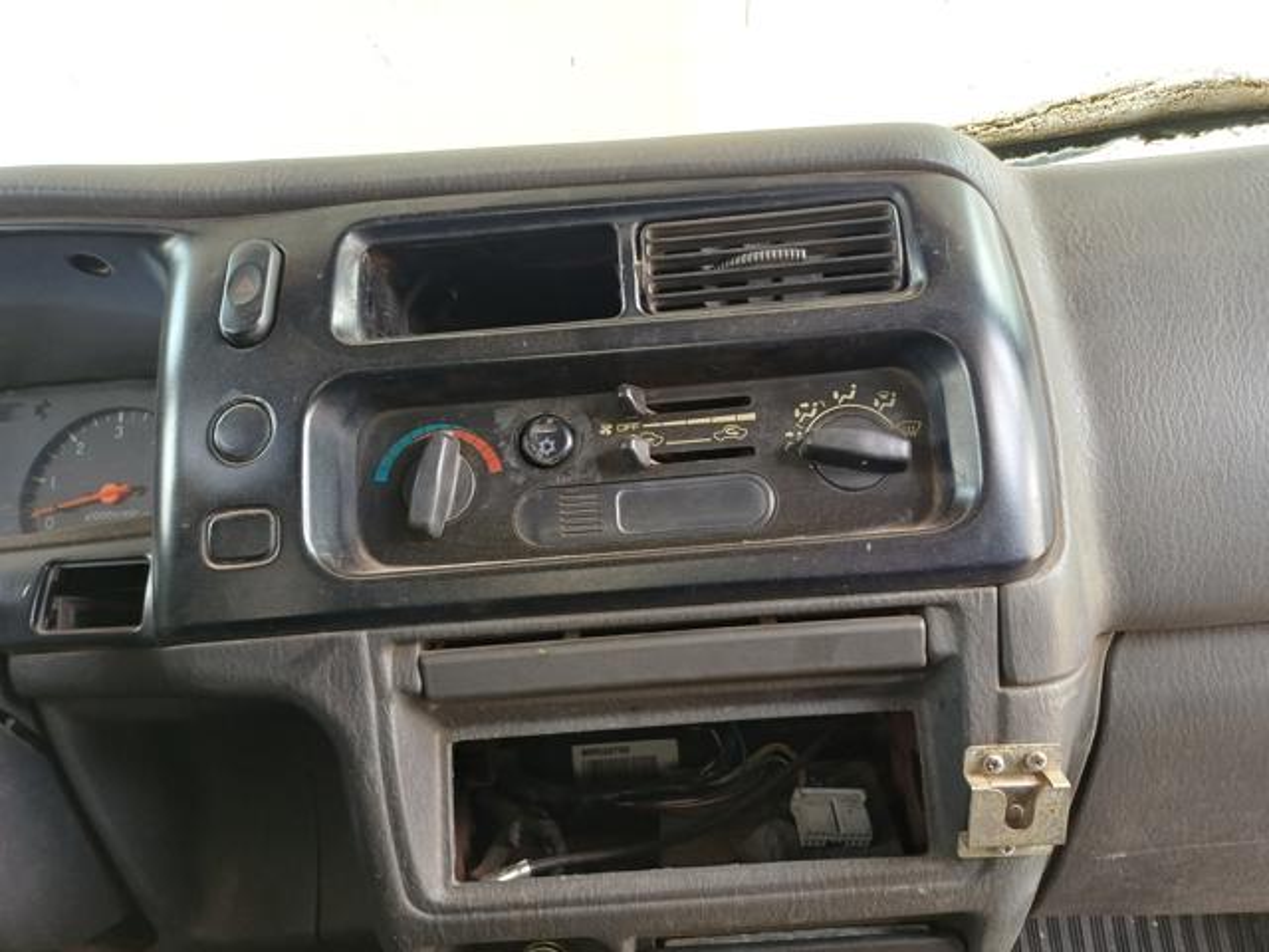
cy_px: 476
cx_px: 634
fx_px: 916
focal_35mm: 25
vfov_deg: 54.9
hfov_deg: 69.4
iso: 100
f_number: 1.8
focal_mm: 4.65
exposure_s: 1/50
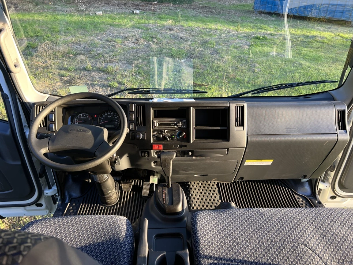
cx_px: 176
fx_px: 265
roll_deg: +0.1
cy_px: 132
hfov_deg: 67.3
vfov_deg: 53.1
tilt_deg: -30.8
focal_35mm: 26
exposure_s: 1/121
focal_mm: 5.7
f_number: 1.5
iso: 50
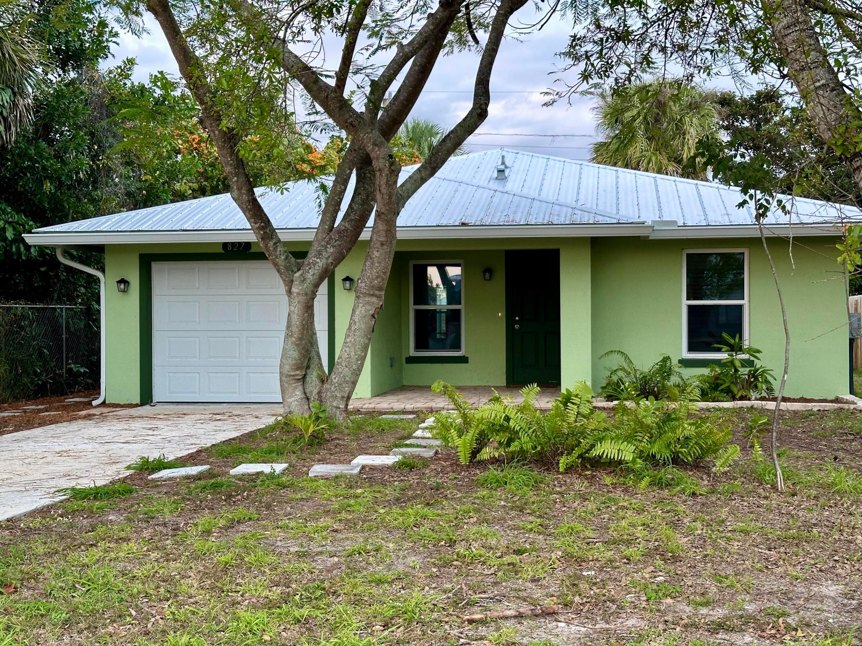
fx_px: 1195
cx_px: 431
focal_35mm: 48
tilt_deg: +0.2
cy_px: 323
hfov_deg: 39.7
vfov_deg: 30.3
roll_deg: +0.6
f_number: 1.78
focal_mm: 6.86
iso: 80
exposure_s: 1/73
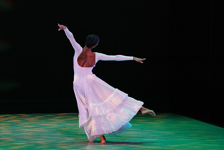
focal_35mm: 418
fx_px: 2602
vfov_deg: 3.3
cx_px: 99
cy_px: 69
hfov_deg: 4.9
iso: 5000
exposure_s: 1/400
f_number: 6.3
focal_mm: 376
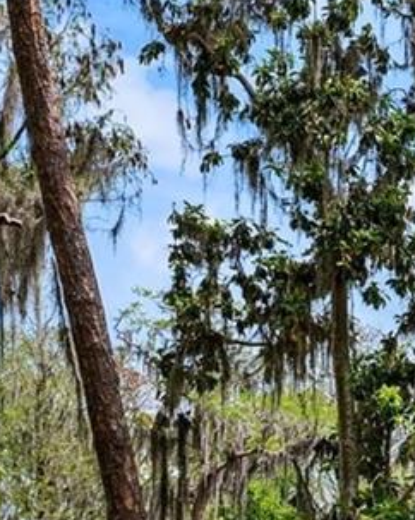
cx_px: 926
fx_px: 1829
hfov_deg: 11.2
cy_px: 762
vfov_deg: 15.1
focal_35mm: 119
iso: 400
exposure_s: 1/400
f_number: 8
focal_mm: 24
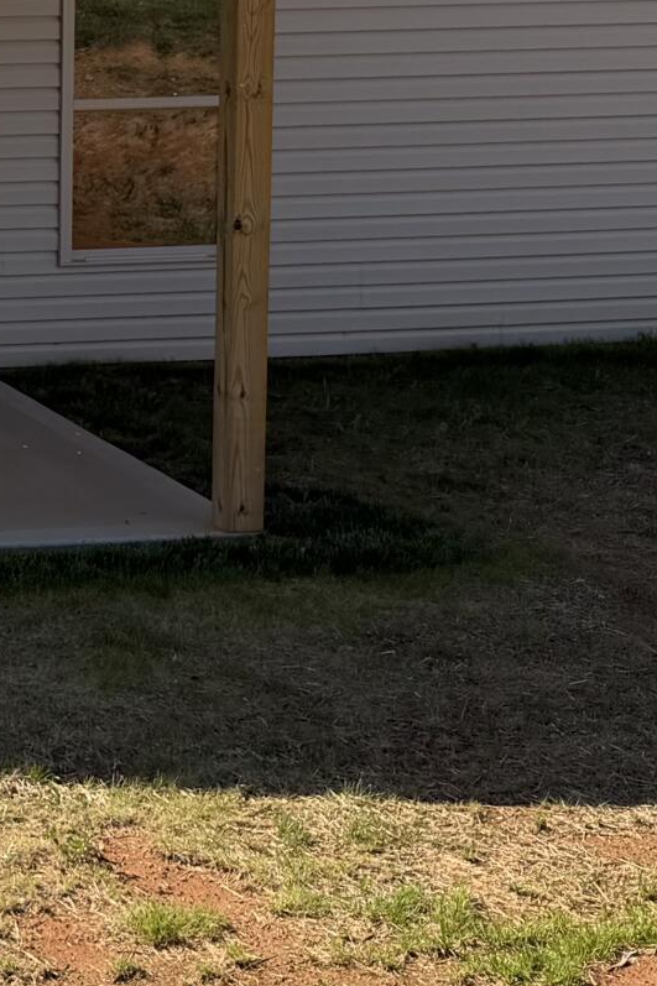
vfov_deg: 21.4
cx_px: -535
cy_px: 178
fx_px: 2574
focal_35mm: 94
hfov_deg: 13.1
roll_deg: +1.3
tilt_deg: -6.8
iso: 80
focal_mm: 6.76
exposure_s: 1/3279
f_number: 1.78
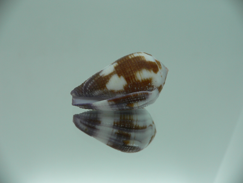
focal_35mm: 35
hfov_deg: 52.6
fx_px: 246
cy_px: 92
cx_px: 122
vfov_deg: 40.7
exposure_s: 1/60
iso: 80
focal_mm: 4.6
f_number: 2.8
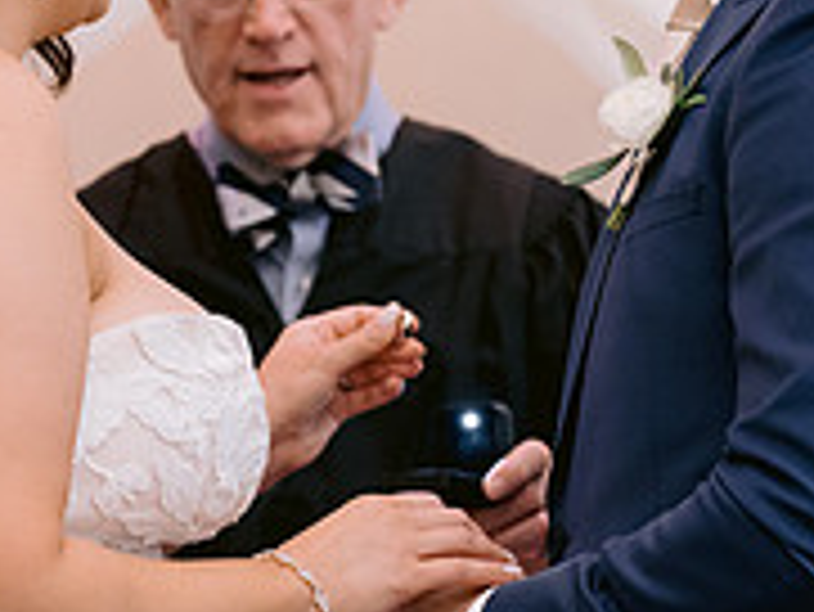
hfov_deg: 10.9
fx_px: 4283
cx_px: 314
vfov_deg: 8.2
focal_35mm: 182
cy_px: 248
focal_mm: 50
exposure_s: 1/160
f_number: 2.8
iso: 1250
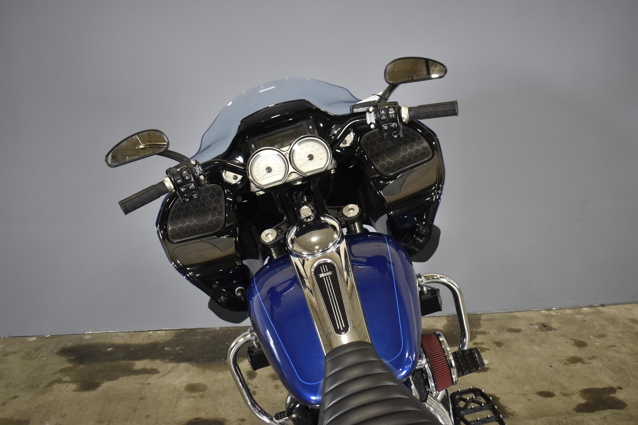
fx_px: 585
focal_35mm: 33
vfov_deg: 40.0
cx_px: 319
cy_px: 212
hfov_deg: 57.2
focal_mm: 22
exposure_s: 1/30
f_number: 3.8
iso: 400
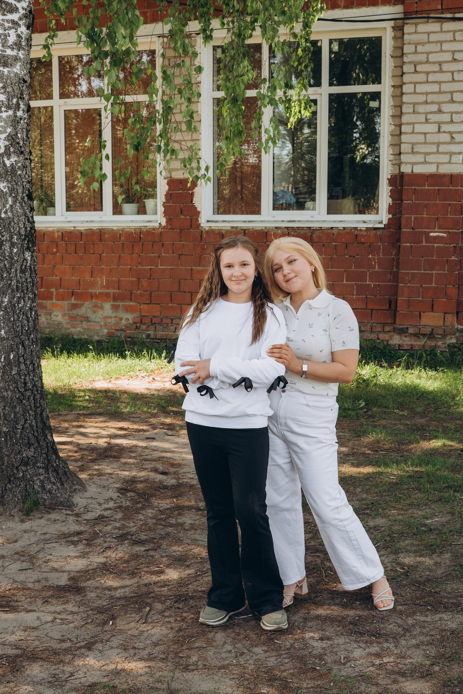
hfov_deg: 31.9
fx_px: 810
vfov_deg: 46.4
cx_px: 232
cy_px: 347
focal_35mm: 42
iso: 500
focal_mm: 28
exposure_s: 1/250
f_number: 6.3
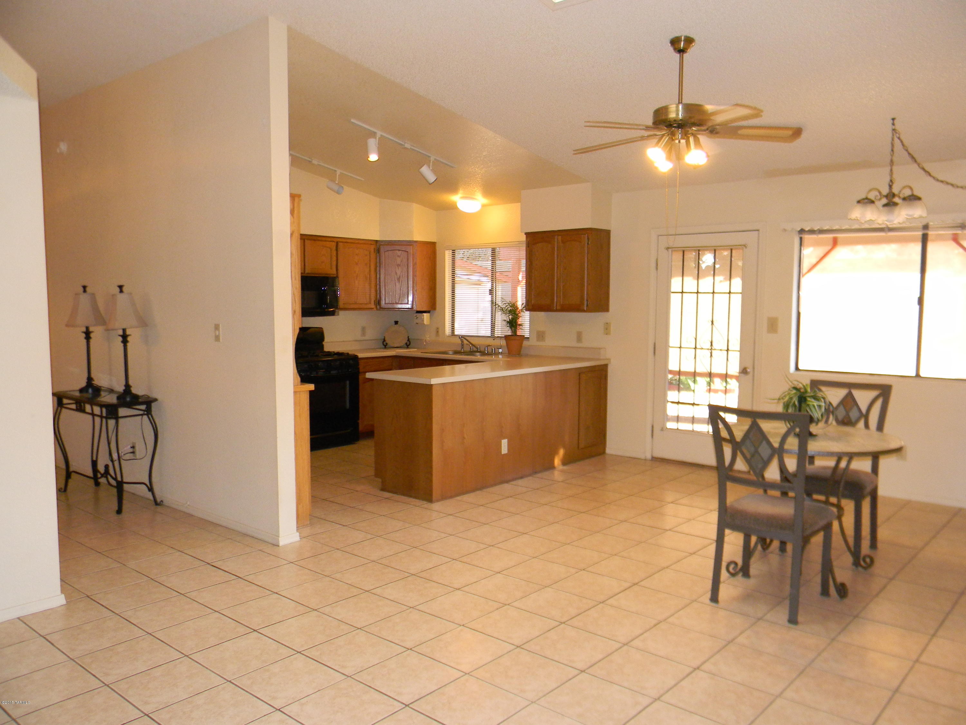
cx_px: 483
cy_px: 362
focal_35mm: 28
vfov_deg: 49.7
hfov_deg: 63.4
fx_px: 781
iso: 279
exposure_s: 1/30
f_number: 3.5
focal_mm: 5
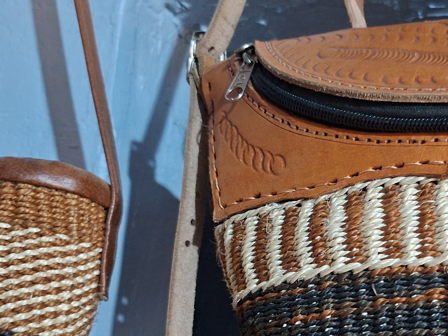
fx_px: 725
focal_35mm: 56
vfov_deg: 25.4
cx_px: 384
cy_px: 292
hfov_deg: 33.0
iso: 800
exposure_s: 1/20
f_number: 1.8
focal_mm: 5.54
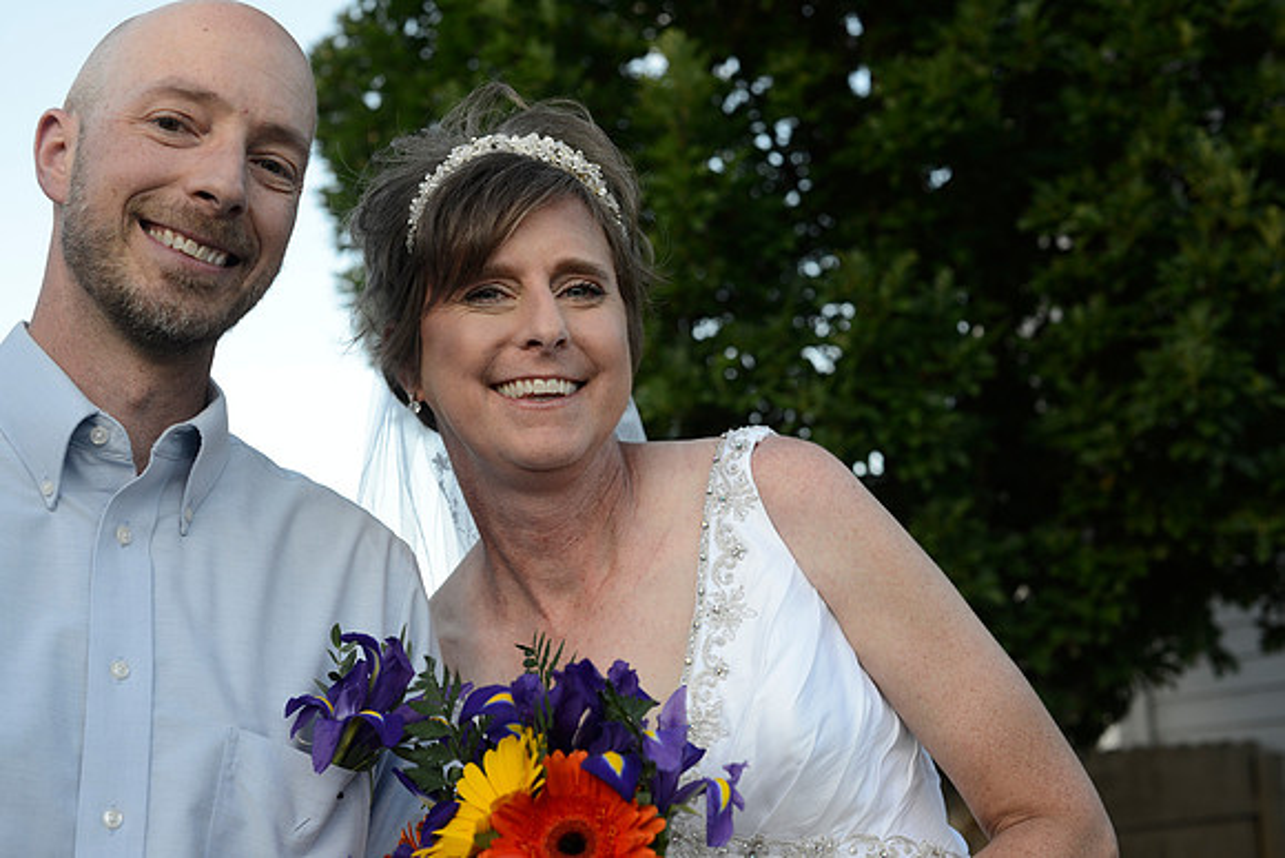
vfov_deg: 27.0
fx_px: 1785
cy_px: 429
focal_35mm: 50
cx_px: 642
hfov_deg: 39.6
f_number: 5.6
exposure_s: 1/250
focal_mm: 50
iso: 400
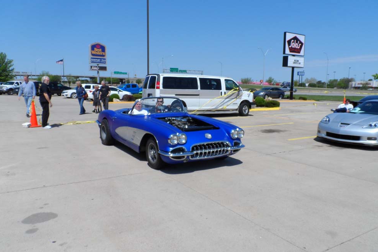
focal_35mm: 26
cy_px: 126
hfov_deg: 69.4
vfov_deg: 49.5
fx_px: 273
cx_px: 190
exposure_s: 1/1000
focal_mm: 4
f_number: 4.5
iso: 80
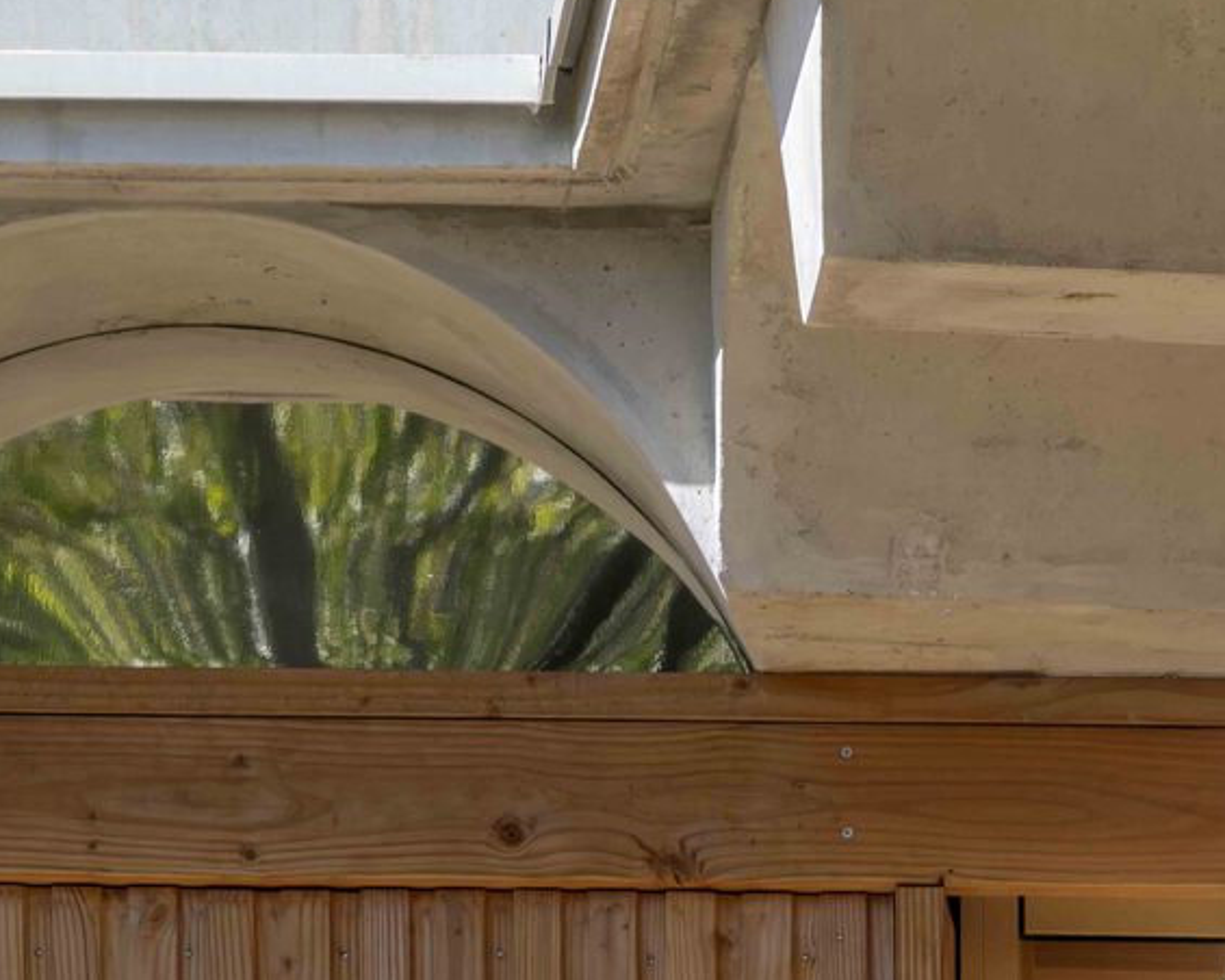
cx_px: 347
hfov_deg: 2.7
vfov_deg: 2.1
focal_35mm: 728
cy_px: 2633
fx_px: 26394
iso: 400
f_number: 13
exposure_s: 1/400
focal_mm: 200
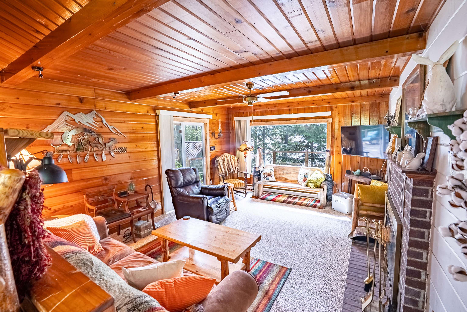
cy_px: 156
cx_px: 234
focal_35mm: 16
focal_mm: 16
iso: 400
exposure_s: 1/160
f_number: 8
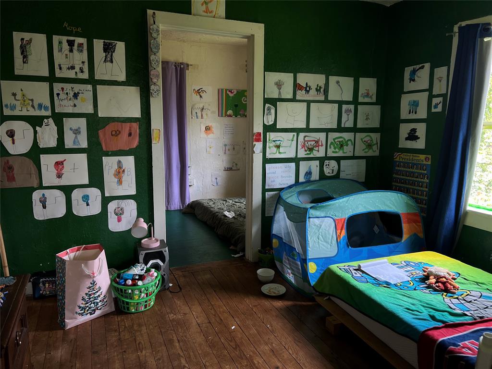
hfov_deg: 67.3
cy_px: 184
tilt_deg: -8.3
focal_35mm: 26
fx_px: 370
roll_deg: -0.8
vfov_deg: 53.1
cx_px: 246
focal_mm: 5.7
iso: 80
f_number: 1.5
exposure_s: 1/121
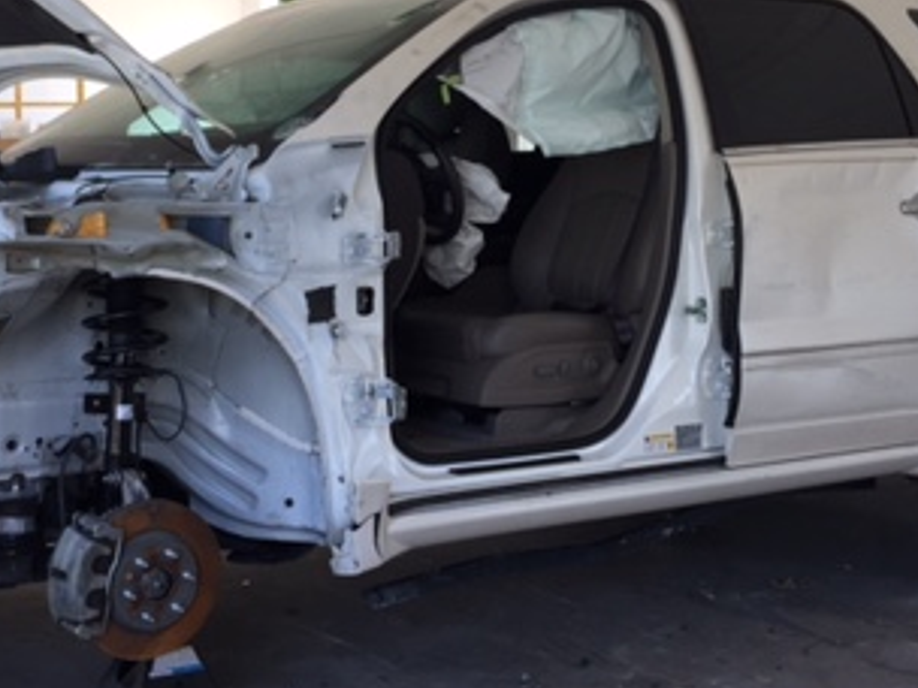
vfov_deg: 23.9
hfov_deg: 31.6
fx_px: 1618
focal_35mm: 61
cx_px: 402
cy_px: 238
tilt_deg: -4.2
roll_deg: -0.3
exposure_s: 1/120
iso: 32
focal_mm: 4.15
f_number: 2.2
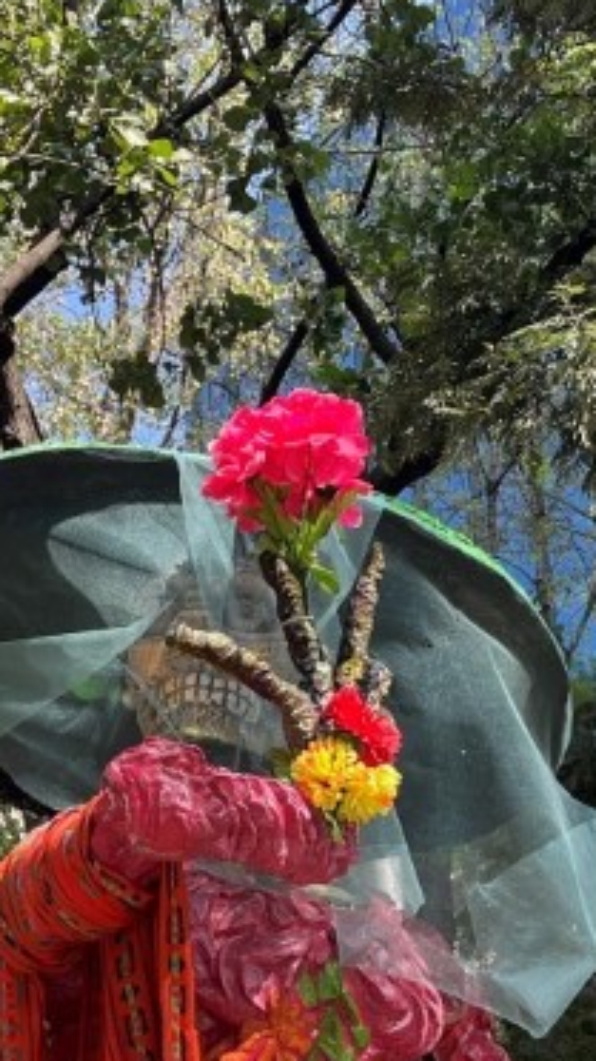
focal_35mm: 78
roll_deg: +2.1
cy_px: 853
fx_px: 2193
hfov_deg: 15.3
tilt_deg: +20.8
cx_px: 63
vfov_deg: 26.7
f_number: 1.6
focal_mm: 5.1
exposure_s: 1/787
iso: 50
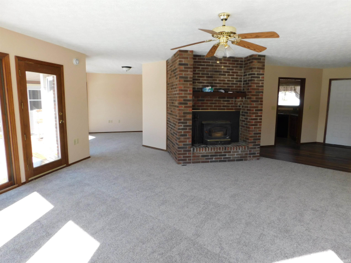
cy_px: 132
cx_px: 176
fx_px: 233
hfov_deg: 73.9
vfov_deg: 58.9
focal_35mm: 23
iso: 125
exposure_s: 1/200
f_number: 3
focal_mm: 4
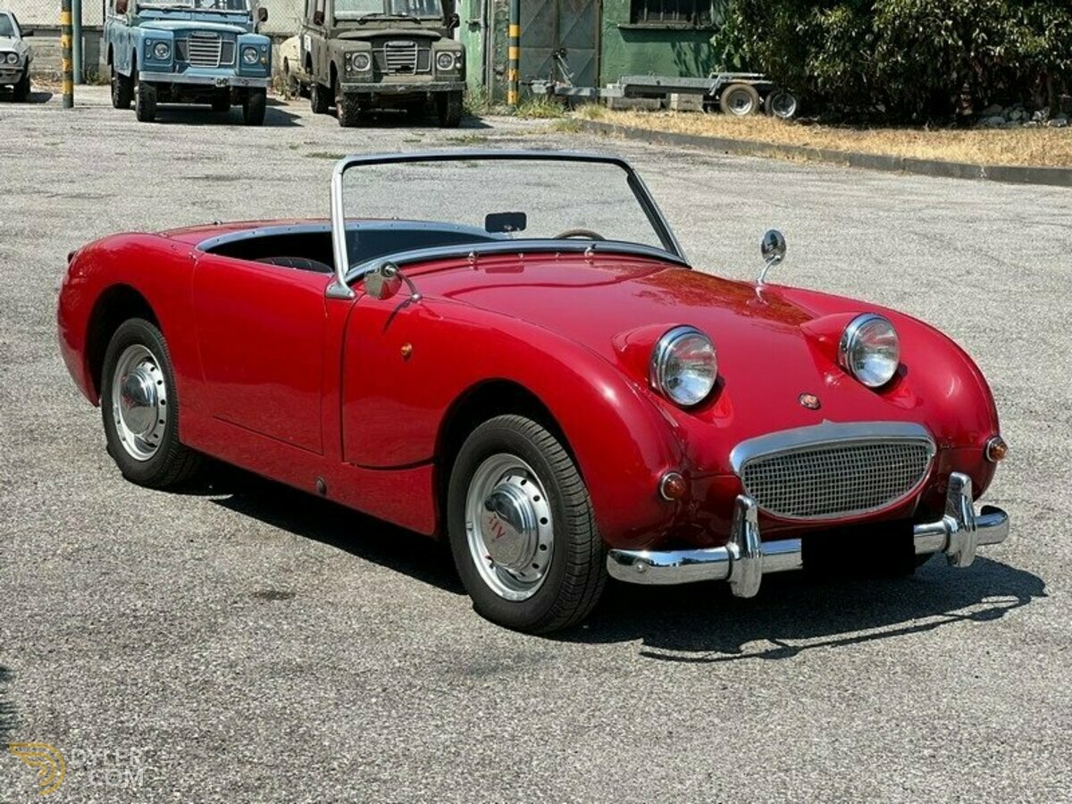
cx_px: 536
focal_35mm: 77
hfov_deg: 25.3
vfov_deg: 19.1
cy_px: 402
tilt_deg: -8.5
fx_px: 2385
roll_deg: -1.4
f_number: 2.8
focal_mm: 9
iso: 32
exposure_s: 1/521
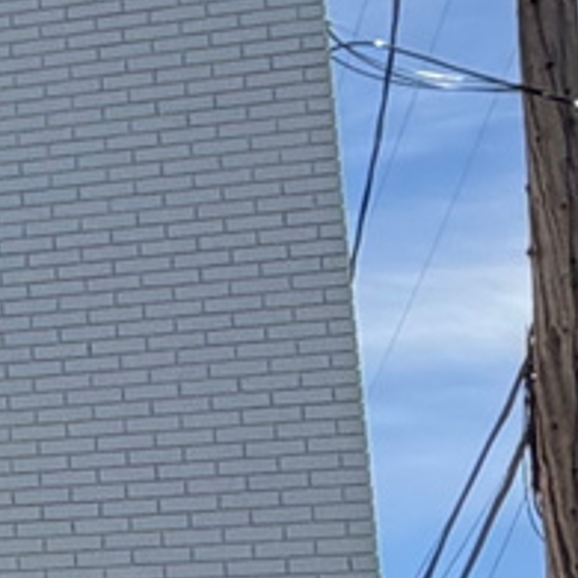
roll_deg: -2.7
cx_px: -1106
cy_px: 575
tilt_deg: +14.3
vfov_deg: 13.2
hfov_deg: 10.2
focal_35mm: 130
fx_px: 2456
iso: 25
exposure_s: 1/888
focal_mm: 2.22
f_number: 2.2
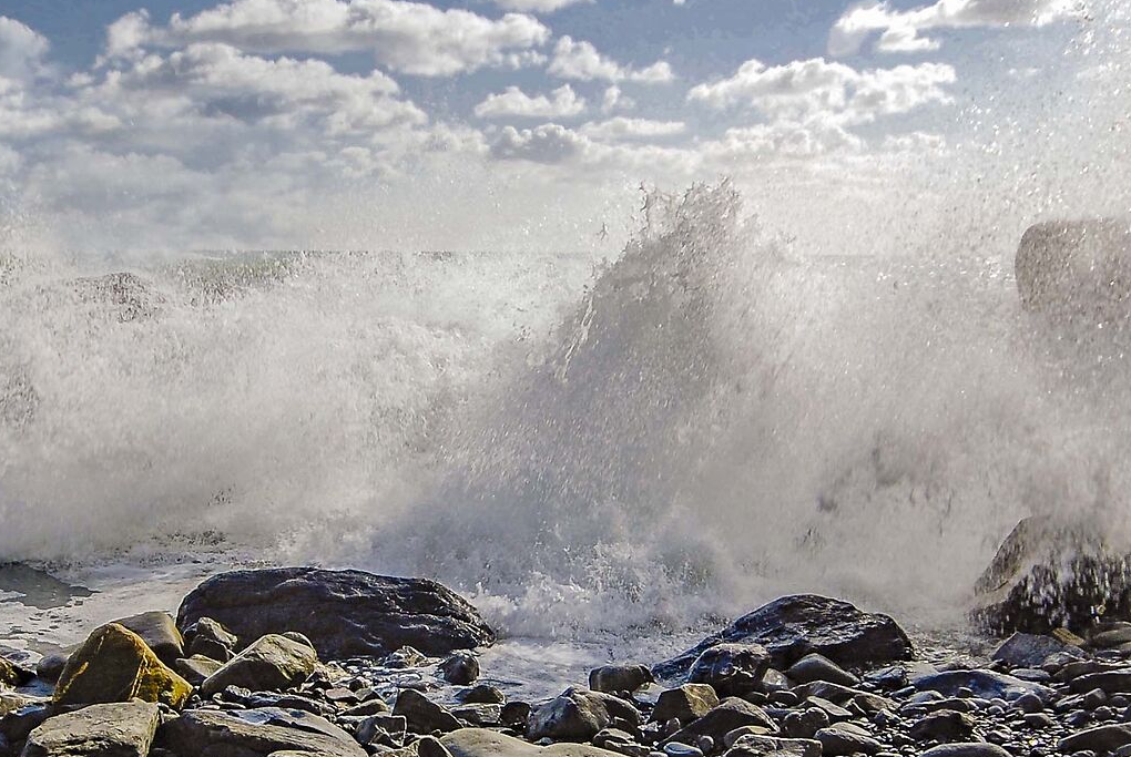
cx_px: 432
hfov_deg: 47.4
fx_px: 1277
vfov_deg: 32.5
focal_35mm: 41
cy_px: 555
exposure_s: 1/160
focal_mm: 11.5
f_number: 8
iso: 100
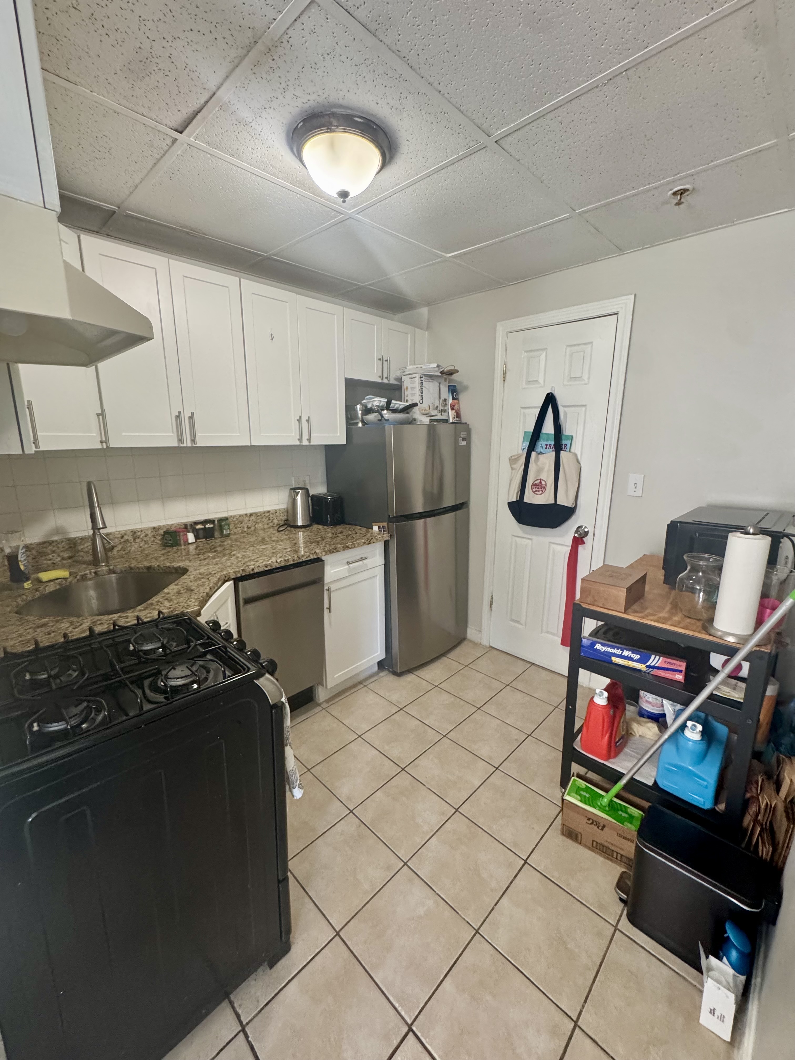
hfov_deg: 85.7
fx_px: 429
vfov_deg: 102.1
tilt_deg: -13.6
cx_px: 398
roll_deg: +0.0
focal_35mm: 14
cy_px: 530
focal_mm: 2.22
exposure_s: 1/60
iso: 400
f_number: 2.2
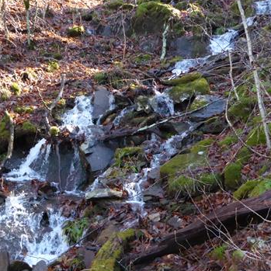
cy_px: 161
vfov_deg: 31.0
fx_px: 487
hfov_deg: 30.9
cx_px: 91
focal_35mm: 55
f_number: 3.5
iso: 800
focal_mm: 5
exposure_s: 1/125
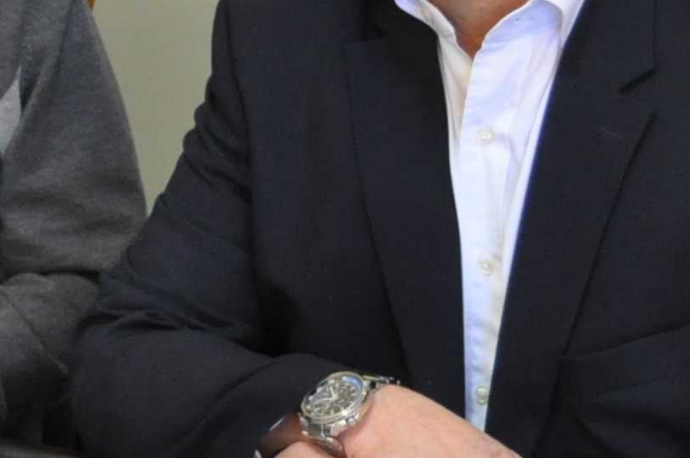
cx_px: -321
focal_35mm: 143
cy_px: 26
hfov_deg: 13.6
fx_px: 2737
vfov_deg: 9.5
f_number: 4
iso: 1600
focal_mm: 24
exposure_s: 1/50
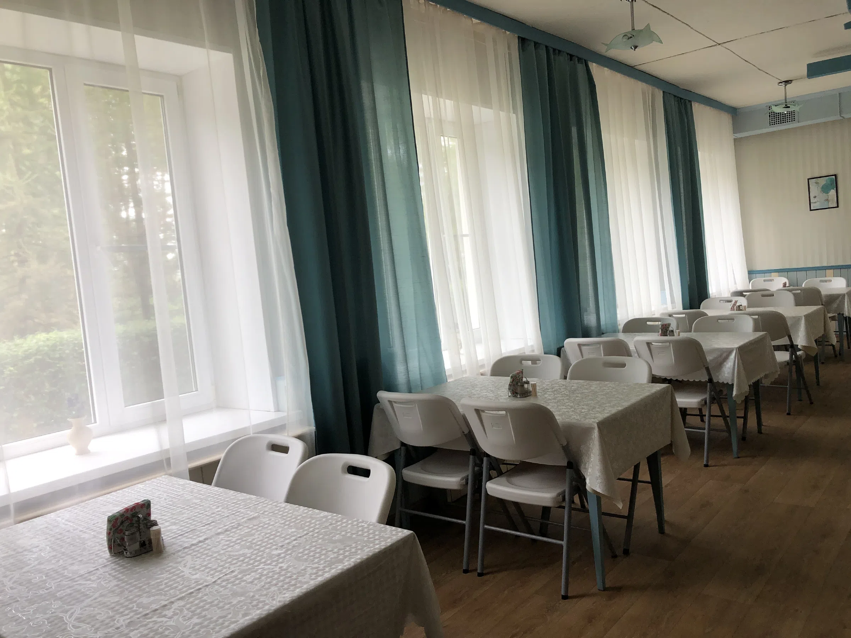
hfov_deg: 63.4
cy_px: 319
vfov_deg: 49.7
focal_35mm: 28
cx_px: 426
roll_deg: +5.1
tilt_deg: -5.8
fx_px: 688
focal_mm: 4
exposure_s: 1/120
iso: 40
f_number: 1.8
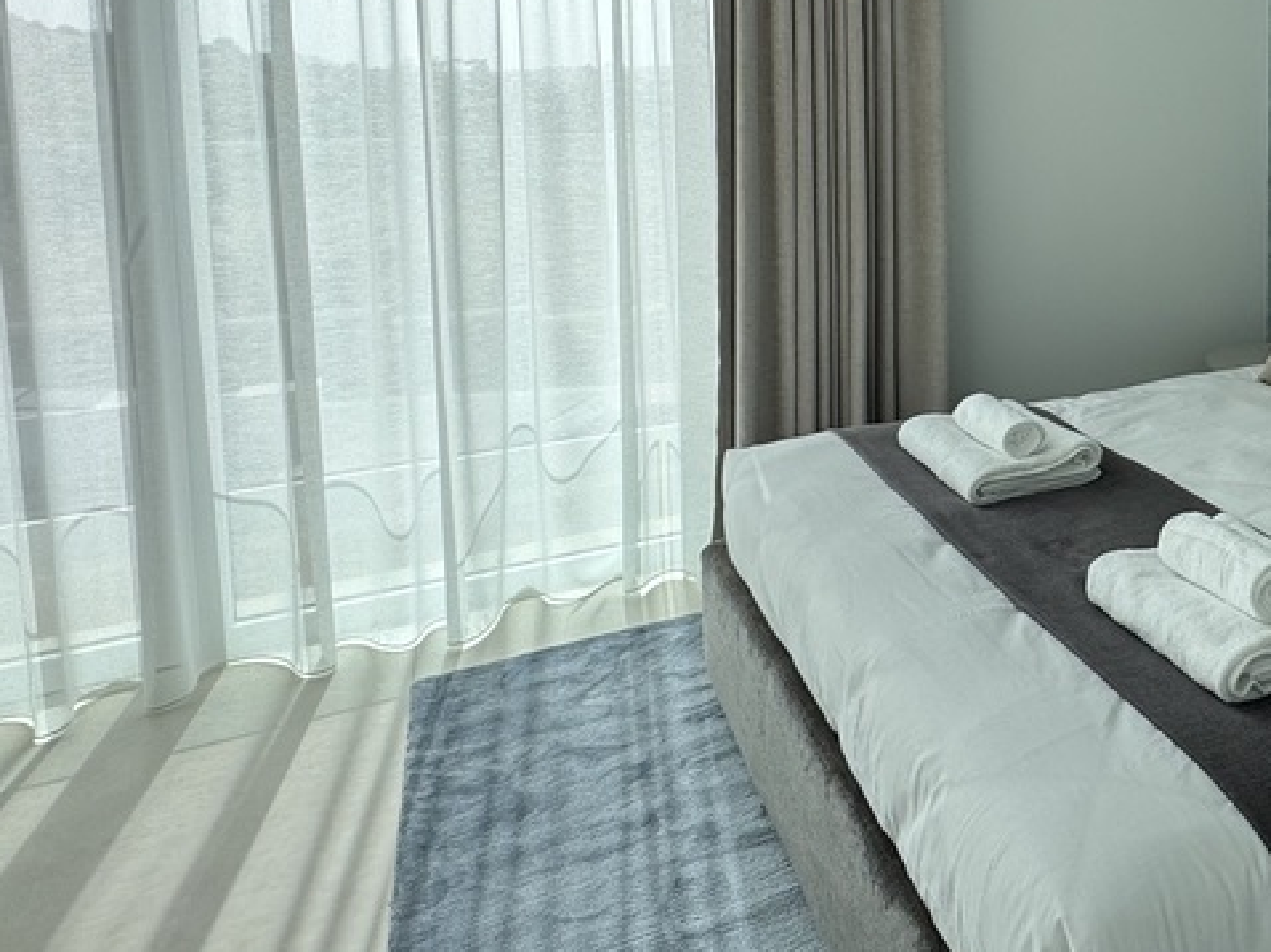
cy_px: 173
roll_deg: +0.0
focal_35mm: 30
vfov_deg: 44.2
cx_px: 1159
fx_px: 1101
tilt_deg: -4.6
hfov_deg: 52.3
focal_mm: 2.22
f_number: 2.2
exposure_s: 1/421
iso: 40
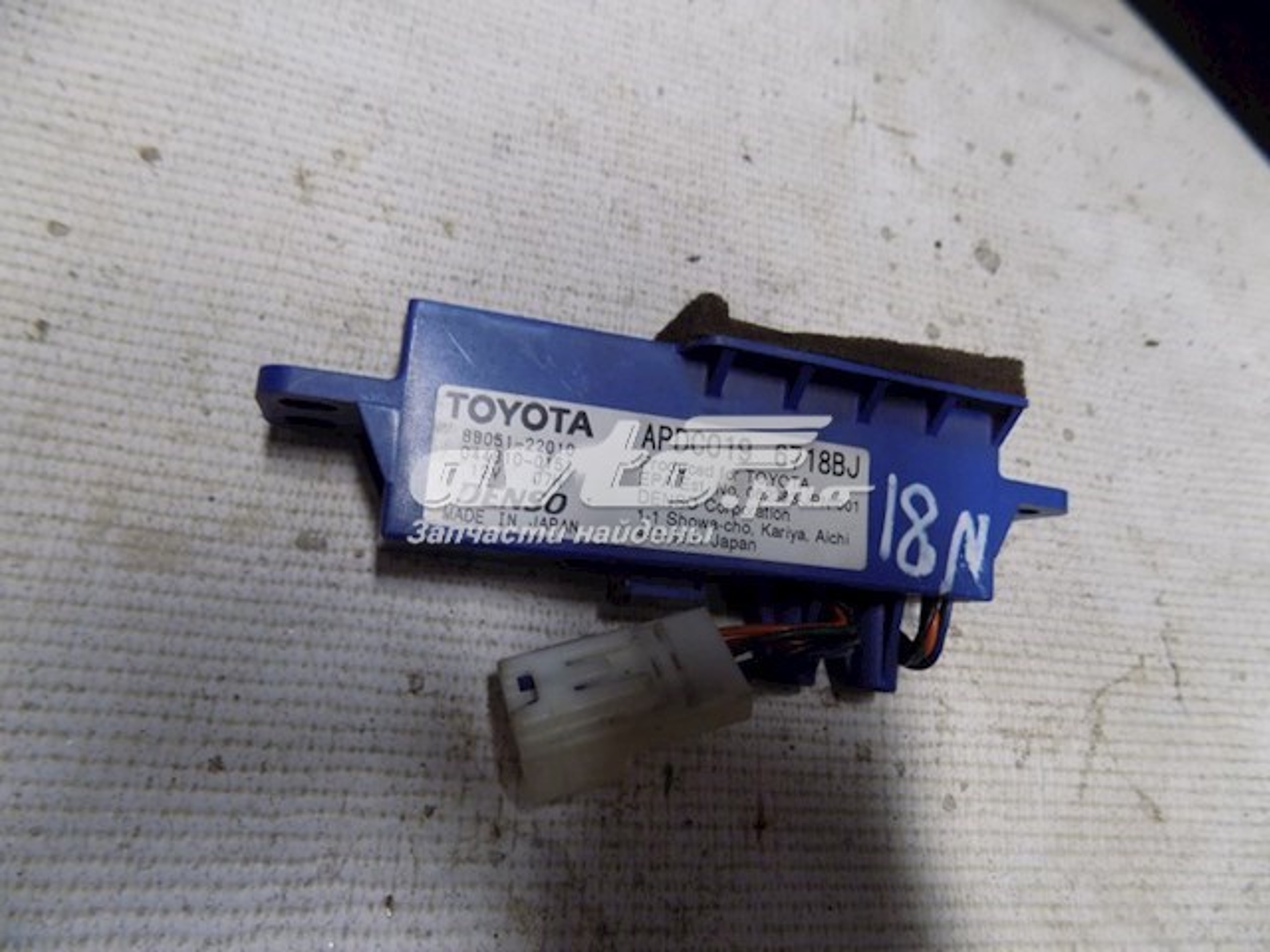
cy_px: 476
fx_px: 844
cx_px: 635
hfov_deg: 73.9
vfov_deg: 58.9
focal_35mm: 23
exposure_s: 1/30
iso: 250
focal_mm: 4
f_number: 3.1
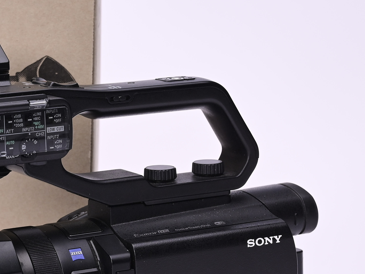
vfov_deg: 11.4
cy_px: 129
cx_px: 45
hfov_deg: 15.0
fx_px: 1371
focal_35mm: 130
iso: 640
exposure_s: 1/100
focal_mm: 57
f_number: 10
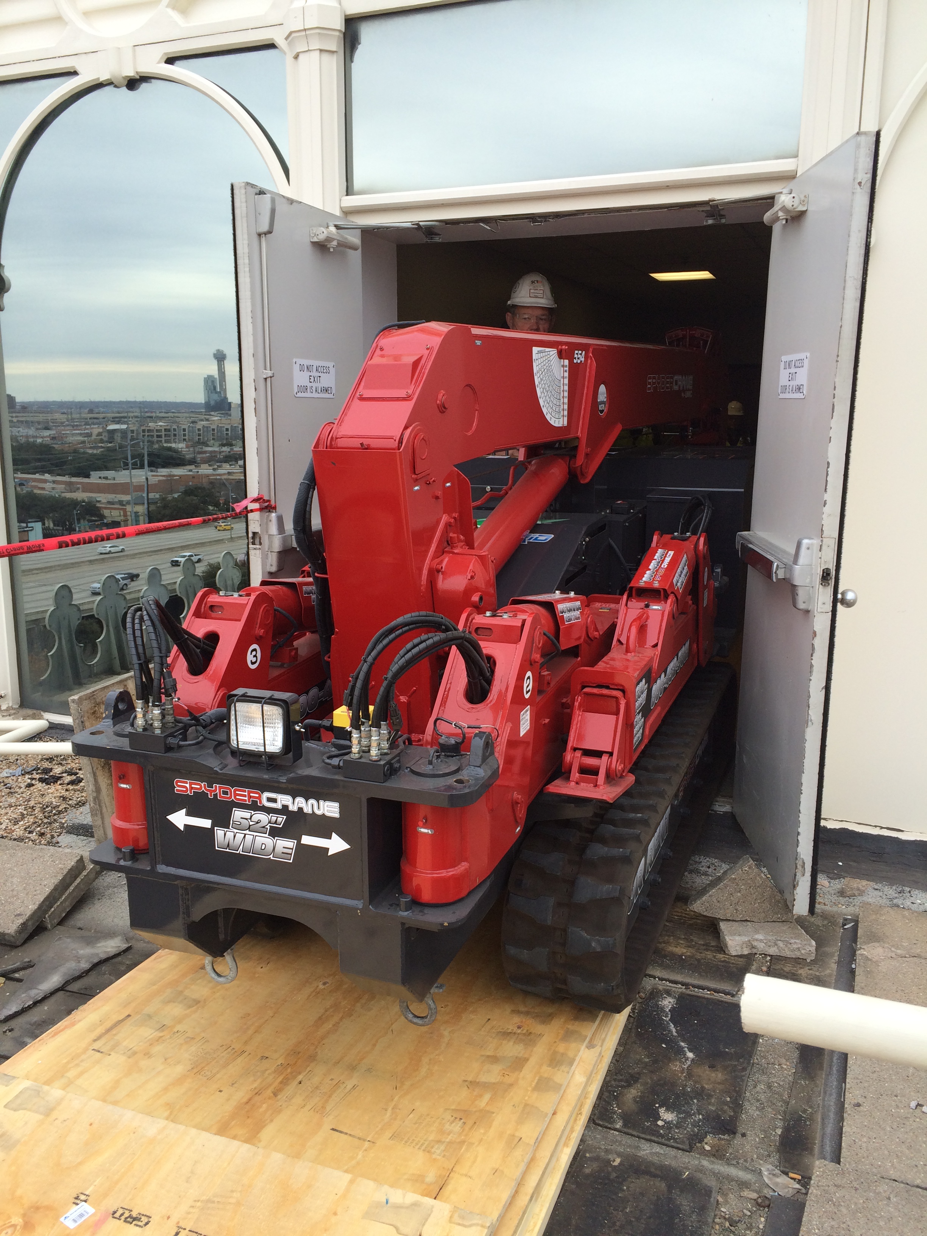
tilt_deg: -11.8
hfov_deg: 48.2
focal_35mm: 29
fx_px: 1035
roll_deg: +0.0
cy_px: 618
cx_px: 464
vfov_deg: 61.7
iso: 32
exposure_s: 1/201
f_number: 2.2
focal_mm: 4.15
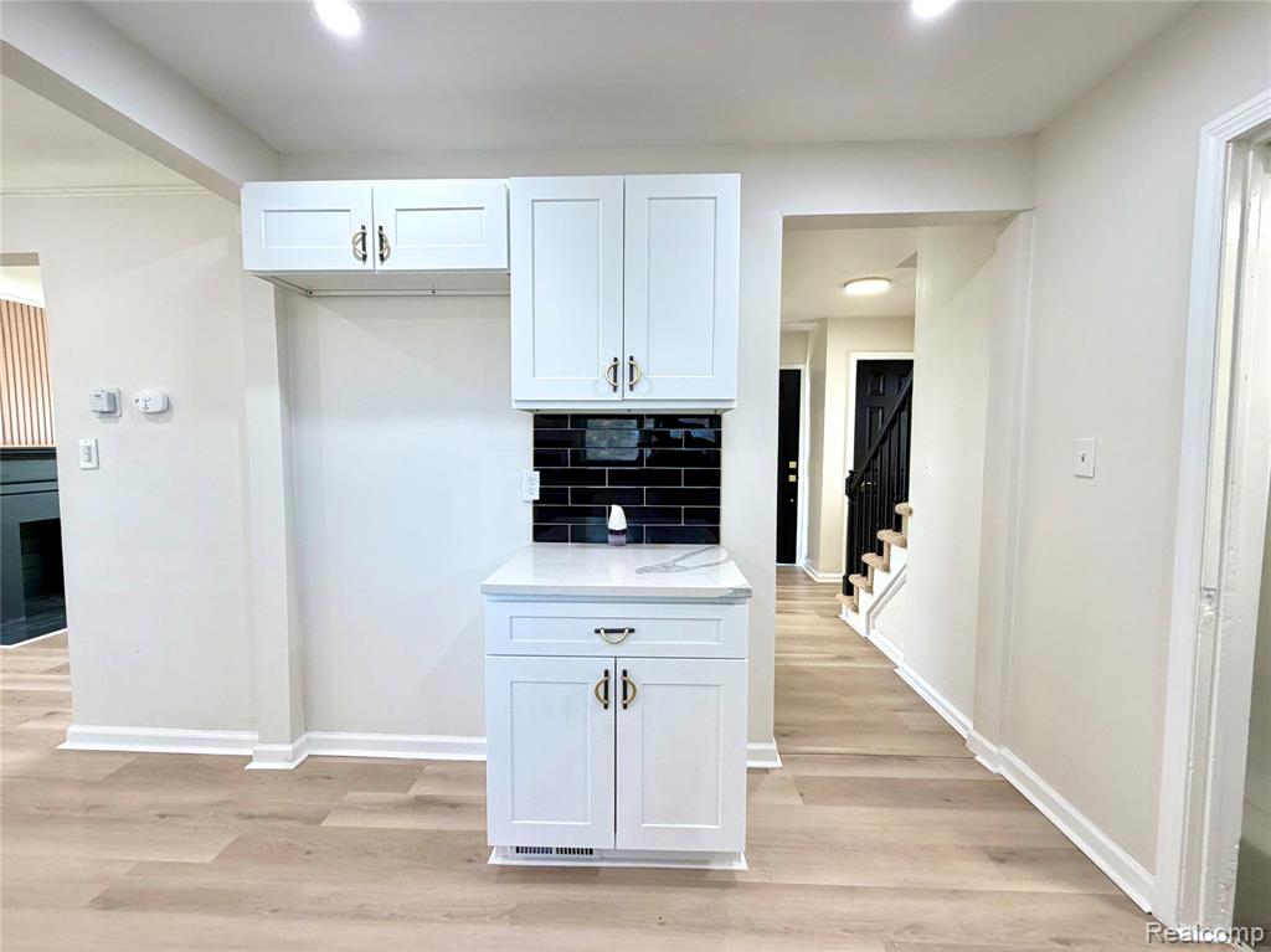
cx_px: 636
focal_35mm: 14
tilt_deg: -3.5
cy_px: 476
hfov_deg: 102.1
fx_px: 514
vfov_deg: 85.6
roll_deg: -0.5
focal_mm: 2.22
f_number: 2.2
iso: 250
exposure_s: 1/121
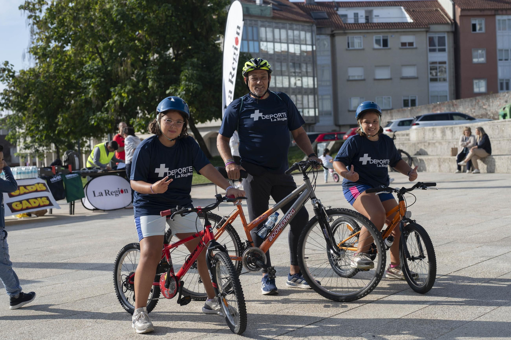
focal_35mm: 50
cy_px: 170
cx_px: 256
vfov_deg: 27.0
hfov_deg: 39.6
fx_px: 709
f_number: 4
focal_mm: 50
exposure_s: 1/800
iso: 100
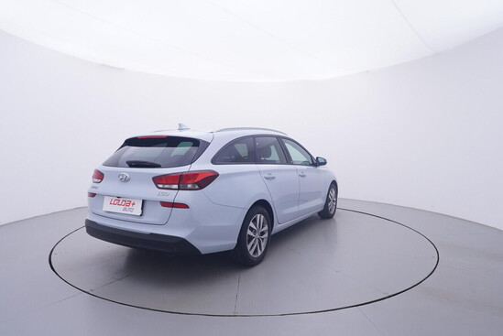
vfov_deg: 56.2
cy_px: 168
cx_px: 252
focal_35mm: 22
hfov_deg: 77.3
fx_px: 315
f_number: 5
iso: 200
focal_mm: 15
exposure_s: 1/80
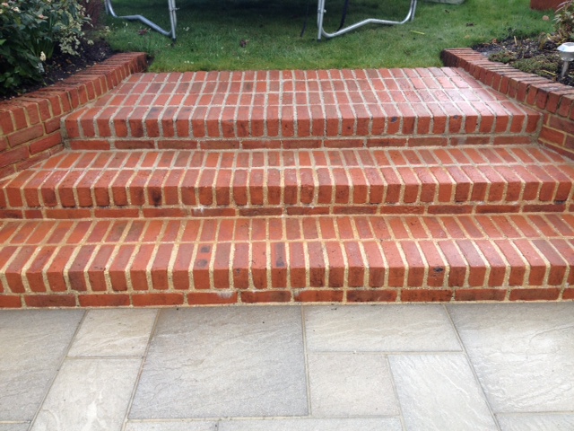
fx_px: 580
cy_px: 216
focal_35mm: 35
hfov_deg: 52.6
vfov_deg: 40.7
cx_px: 287
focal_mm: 4.28
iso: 50
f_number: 2.4
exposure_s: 1/120
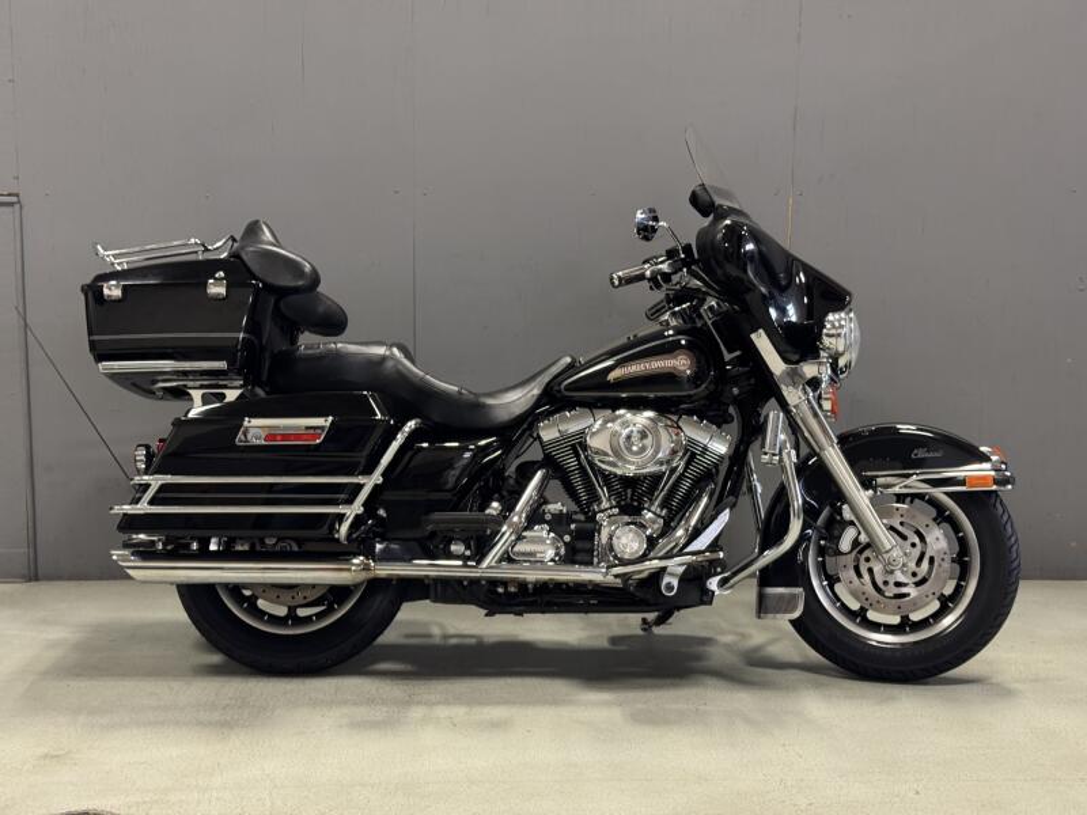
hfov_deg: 39.7
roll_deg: -1.1
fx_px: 1507
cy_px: 408
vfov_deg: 30.3
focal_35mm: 48
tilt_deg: -8.3
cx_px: 544
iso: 250
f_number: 1.78
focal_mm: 6.76
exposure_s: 1/60
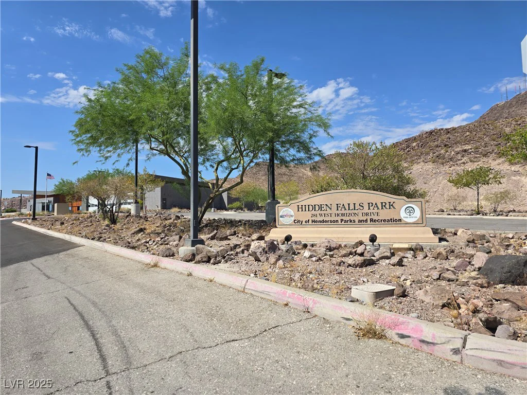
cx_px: 264
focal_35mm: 23
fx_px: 350
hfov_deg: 73.9
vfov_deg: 58.9
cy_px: 198
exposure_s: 1/1176
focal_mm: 6.3
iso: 12
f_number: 1.7
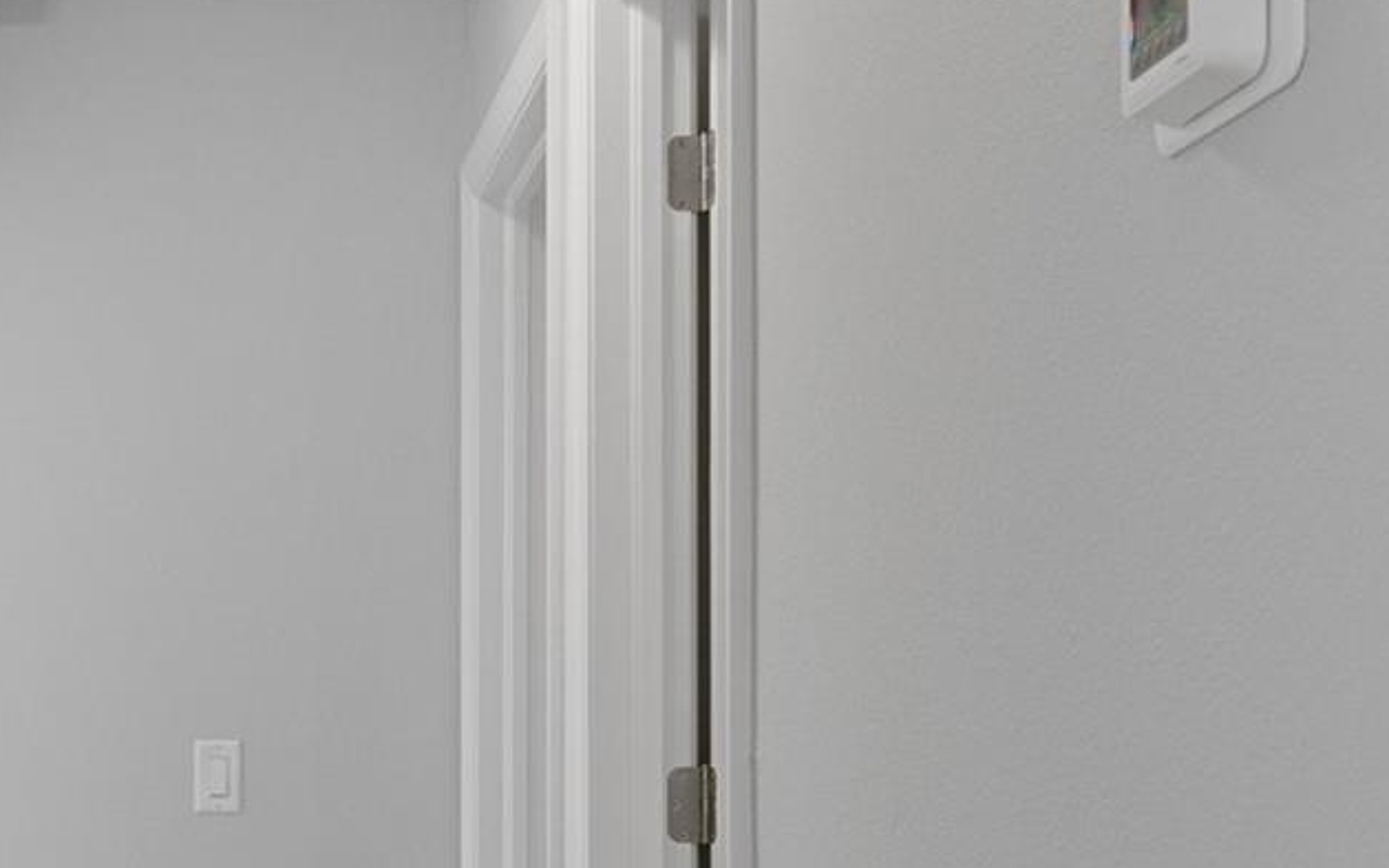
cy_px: 775
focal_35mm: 58
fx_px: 2207
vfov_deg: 21.8
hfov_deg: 33.6
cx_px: 214
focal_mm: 15
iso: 320
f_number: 8
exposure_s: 1/8
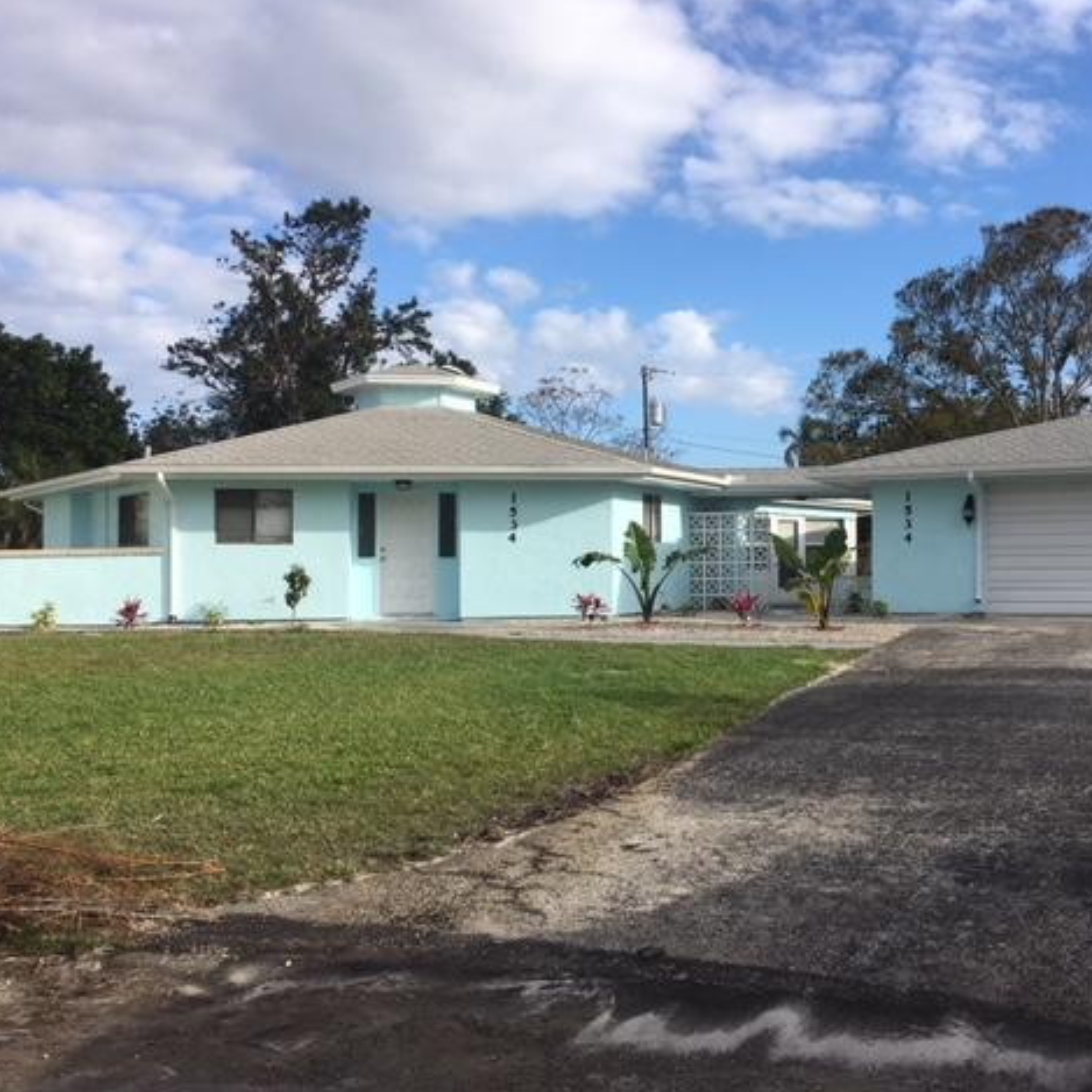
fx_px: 1249
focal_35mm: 35
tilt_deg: +0.9
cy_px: 538
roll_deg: +0.6
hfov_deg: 46.9
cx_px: 657
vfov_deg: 47.2
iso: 25
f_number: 2.2
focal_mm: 4.15
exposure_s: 1/1261
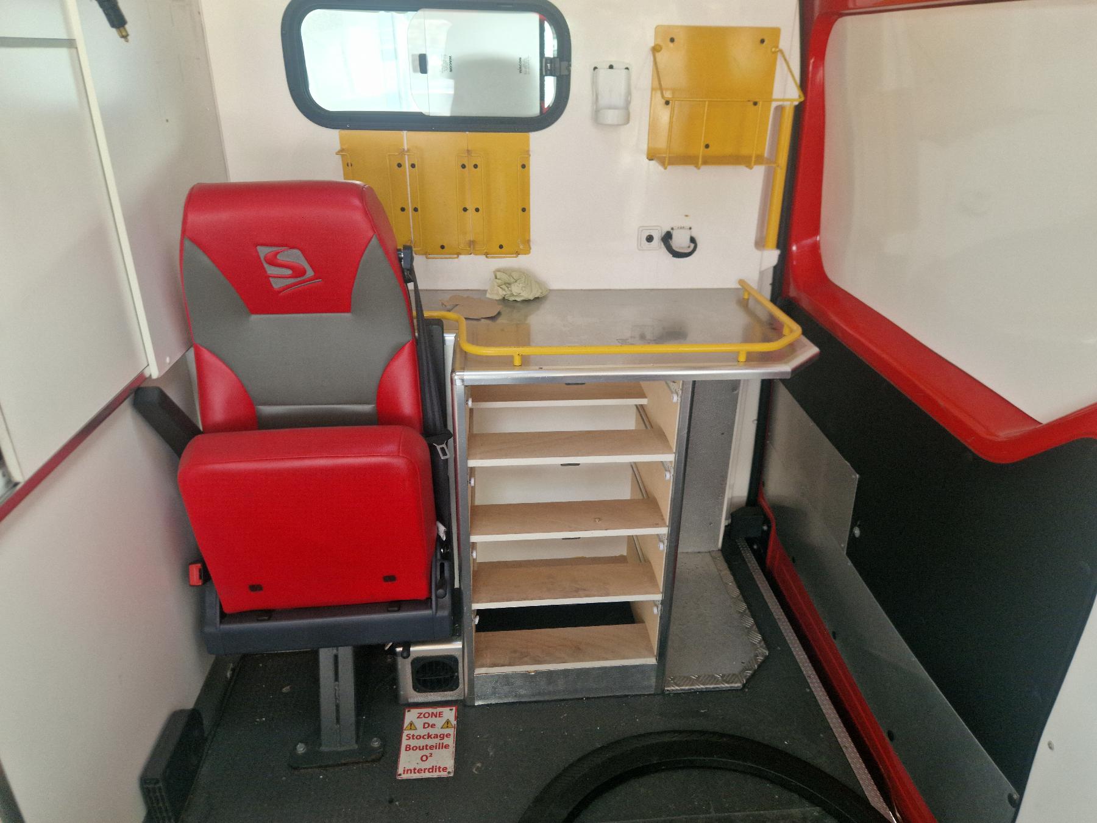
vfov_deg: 58.9
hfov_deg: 73.9
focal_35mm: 23
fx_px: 729
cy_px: 412
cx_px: 548
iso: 50
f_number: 1.8
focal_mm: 5.4
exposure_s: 1/60.2
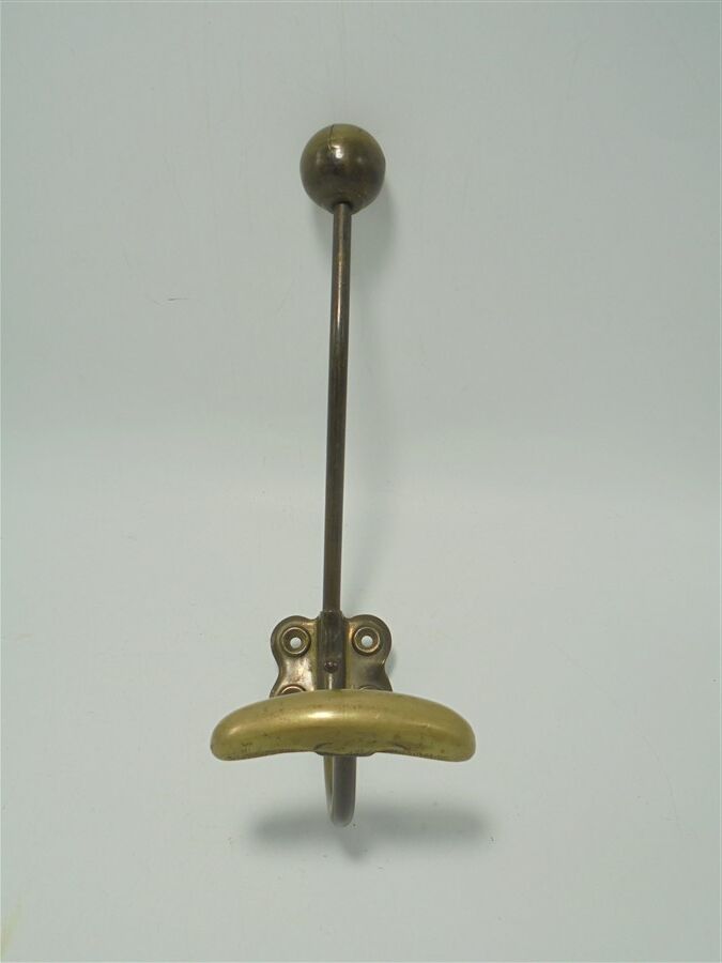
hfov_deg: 48.2
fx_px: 806
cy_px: 482
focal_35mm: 29
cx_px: 361
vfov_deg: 61.7
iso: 100
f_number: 3.7
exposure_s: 1/125
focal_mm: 5.3
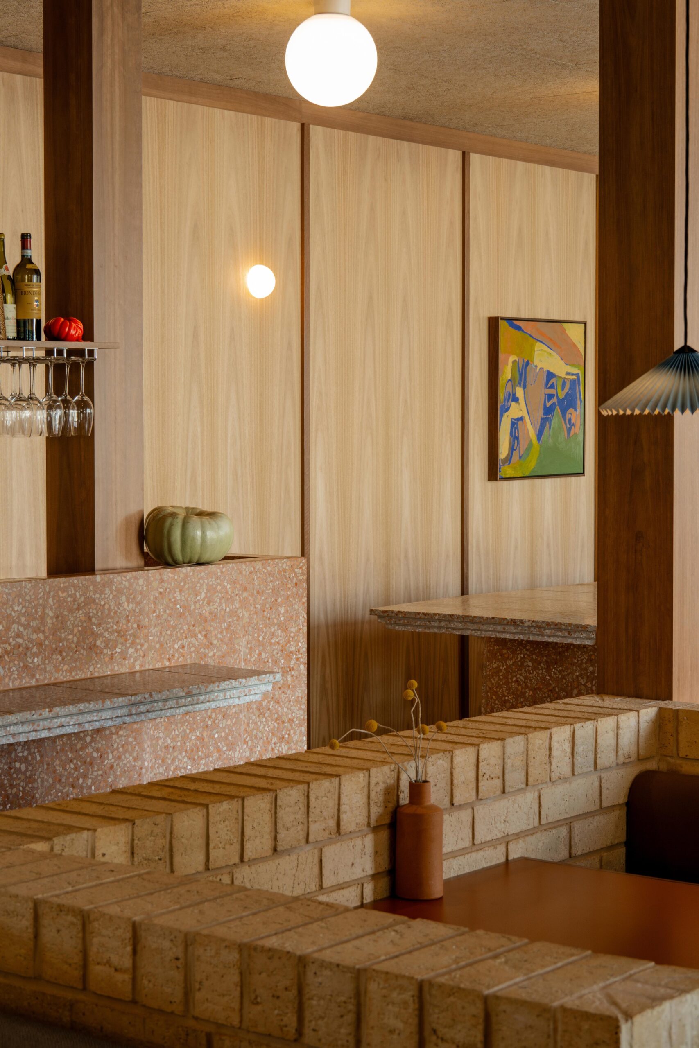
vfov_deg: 32.4
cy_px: 524
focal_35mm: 62
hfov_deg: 21.9
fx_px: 1805
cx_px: 350
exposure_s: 1/10
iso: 800
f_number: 13
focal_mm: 62
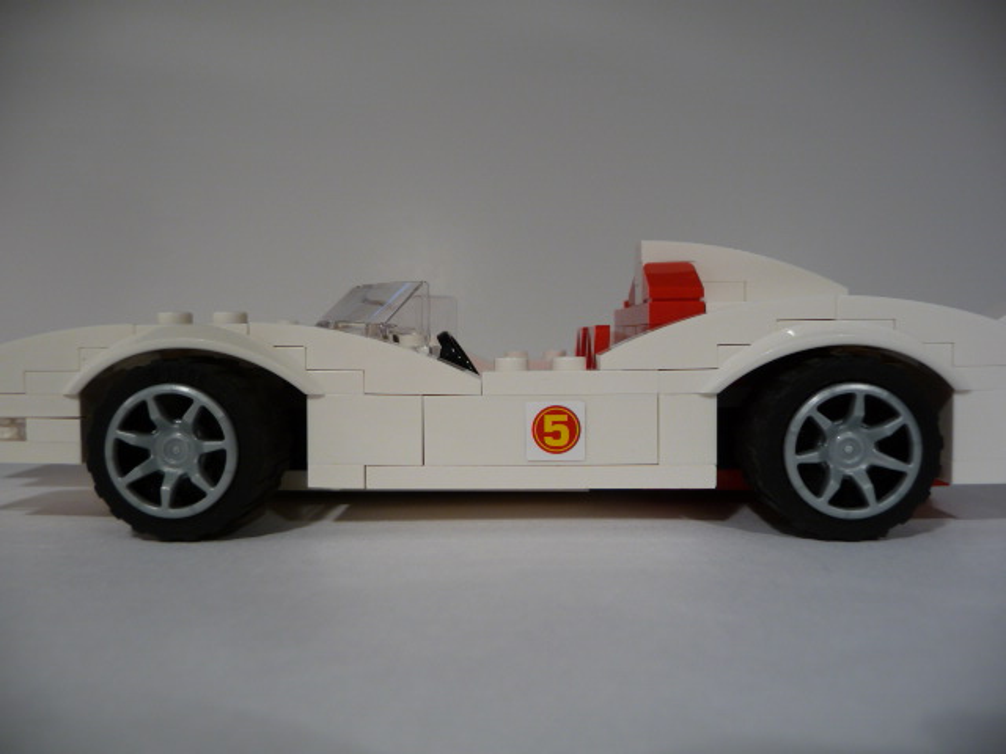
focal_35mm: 28
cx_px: 503
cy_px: 377
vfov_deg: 49.7
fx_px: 814
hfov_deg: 63.4
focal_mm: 4.7
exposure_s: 1/40
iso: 100
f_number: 3.3
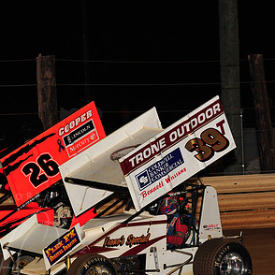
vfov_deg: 7.7
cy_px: 163
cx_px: 29
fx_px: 2031
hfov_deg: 7.7
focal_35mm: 226
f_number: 7.1
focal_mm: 135
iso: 1000
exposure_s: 1/320
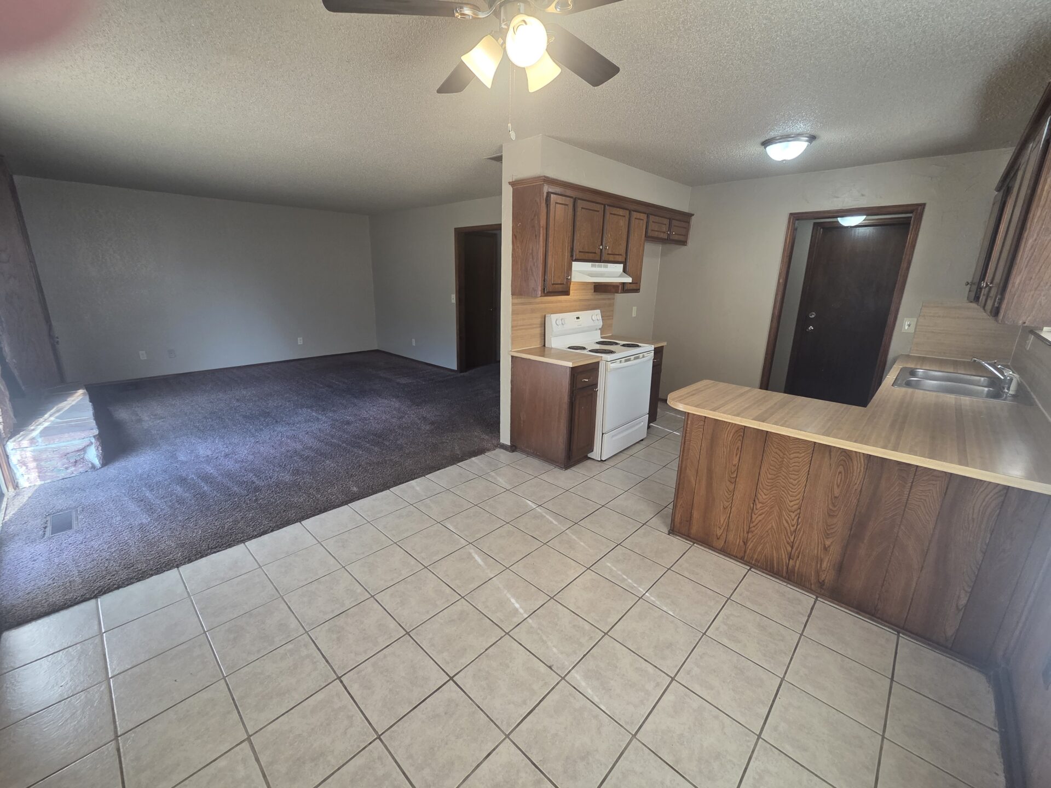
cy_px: 394
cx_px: 526
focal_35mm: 13
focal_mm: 2.2
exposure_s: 1/120
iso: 160
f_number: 2.2
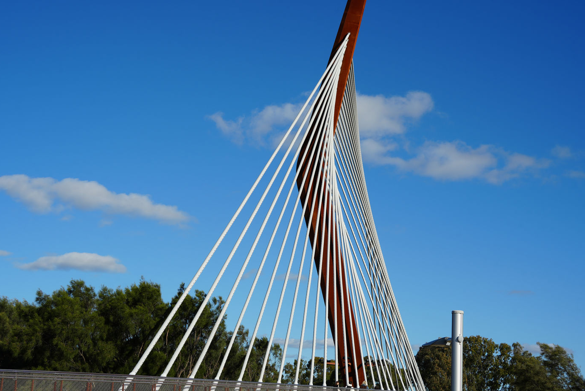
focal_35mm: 58
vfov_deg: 23.4
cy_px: 213
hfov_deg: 34.5
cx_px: 293
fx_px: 943
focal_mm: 50
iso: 100
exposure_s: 1/250
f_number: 11
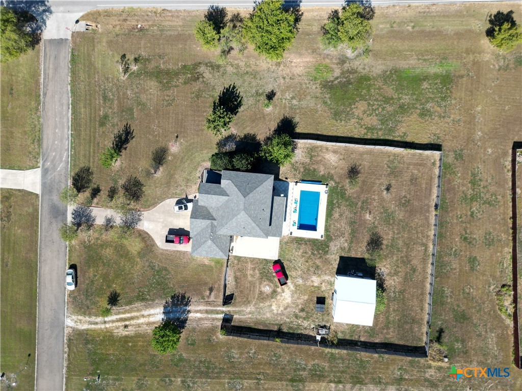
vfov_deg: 56.8
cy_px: 196
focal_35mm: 24
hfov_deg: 71.6
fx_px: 362
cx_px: 261
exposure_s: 1/2000
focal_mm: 6.72
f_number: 1.7
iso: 100
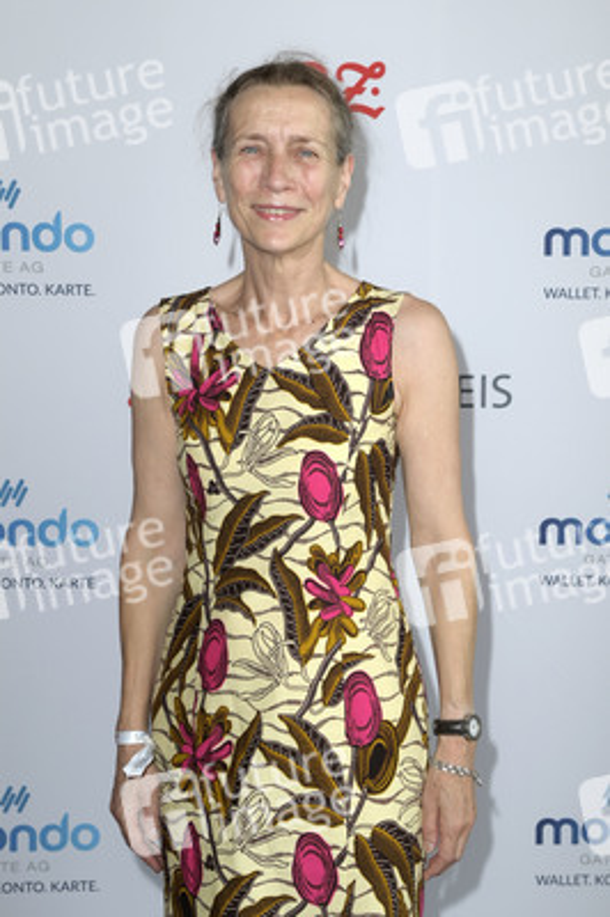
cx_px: 305
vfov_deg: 39.6
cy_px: 458
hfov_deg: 26.9
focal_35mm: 50
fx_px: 1273
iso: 800
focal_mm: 50
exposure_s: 1/160
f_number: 5.6
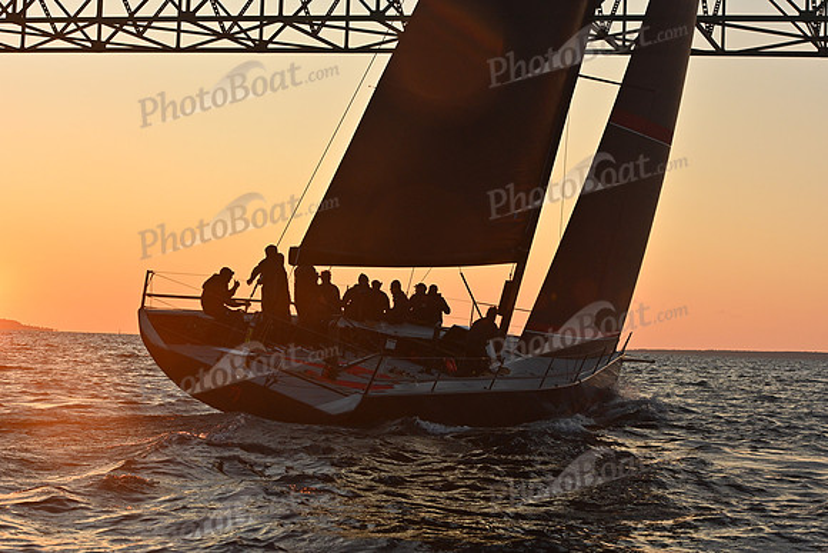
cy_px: 276
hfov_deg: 28.8
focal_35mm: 70
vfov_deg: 19.5
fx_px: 1610
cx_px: 414
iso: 800
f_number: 9
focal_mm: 70
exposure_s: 1/640
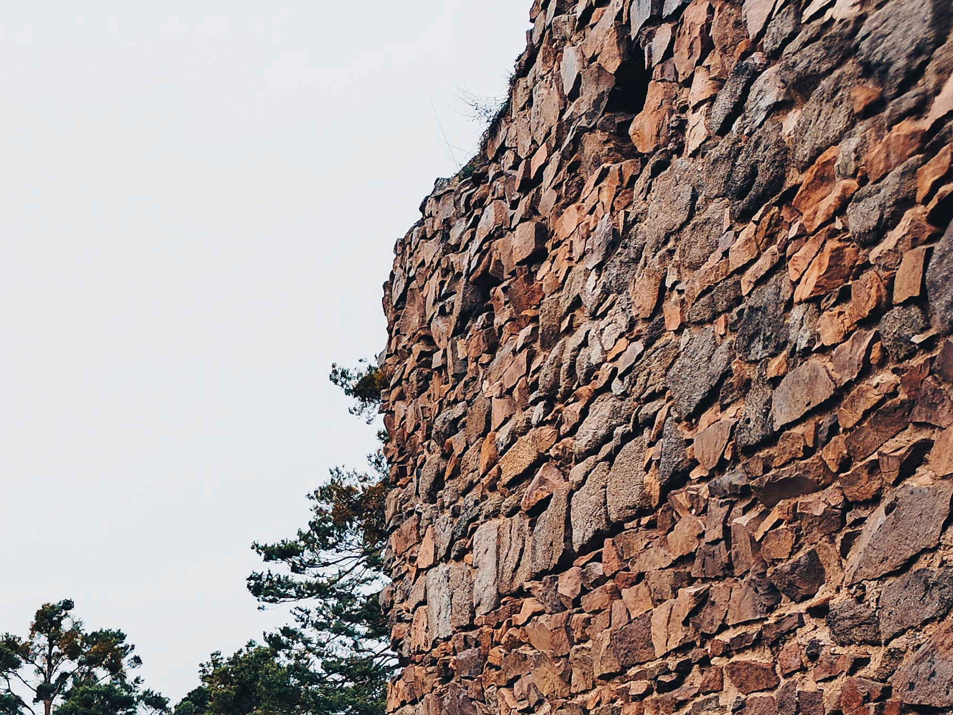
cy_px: 786
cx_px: -105
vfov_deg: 25.1
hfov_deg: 31.4
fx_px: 1486
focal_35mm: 54
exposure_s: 1/288
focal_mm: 5.89
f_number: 1.89
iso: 50
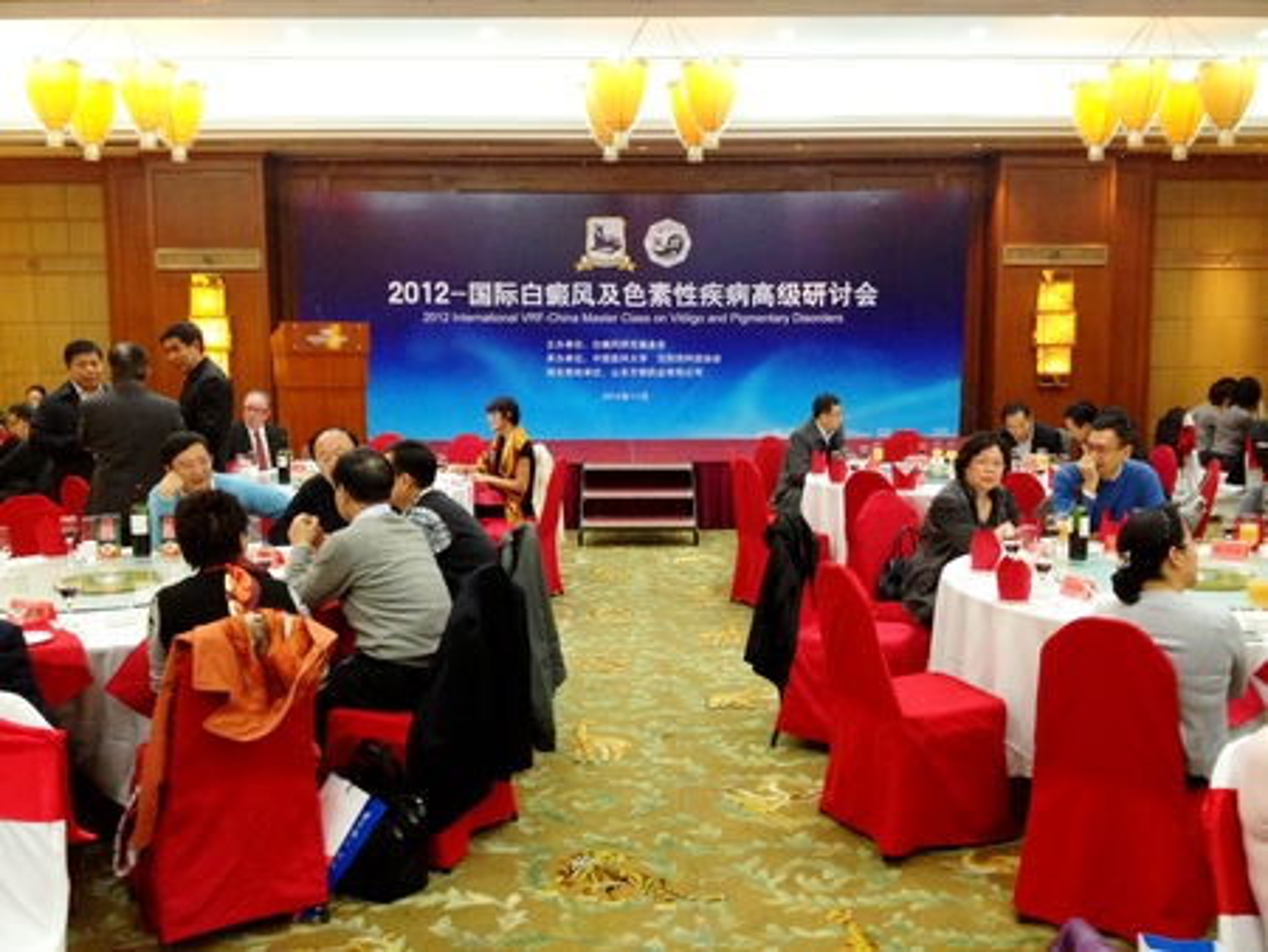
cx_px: 634
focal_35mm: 35
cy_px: 476
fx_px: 1283
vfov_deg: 40.7
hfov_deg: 52.6
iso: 200
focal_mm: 4.28
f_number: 2.4
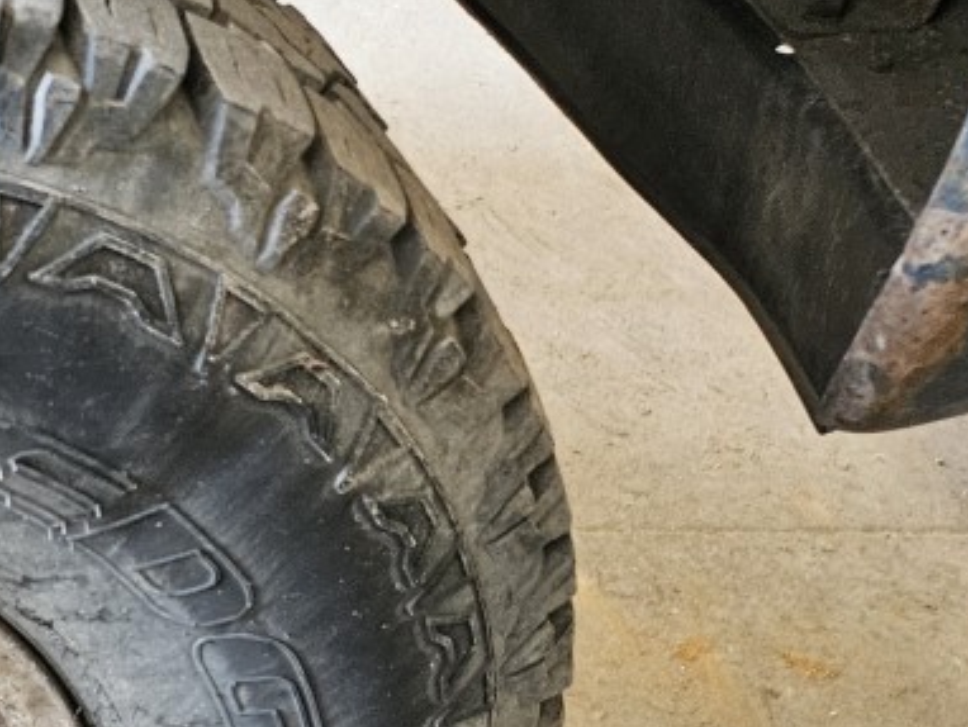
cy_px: 1001
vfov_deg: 17.7
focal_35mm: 77
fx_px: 2155
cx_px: -595
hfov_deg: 20.5
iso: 500
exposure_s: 1/120
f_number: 1.8
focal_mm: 5.4
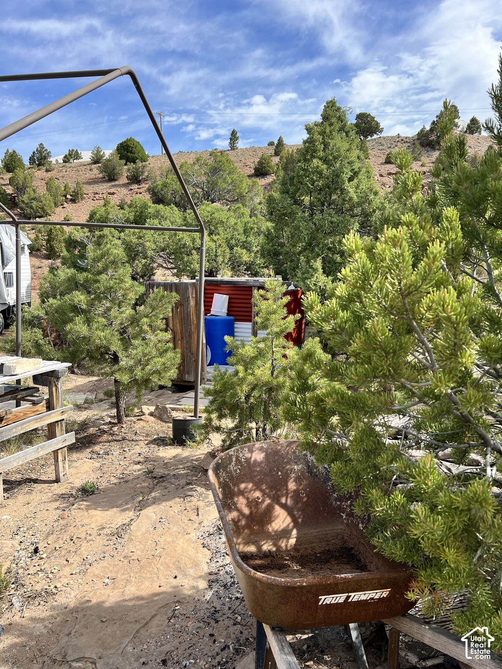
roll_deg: +1.2
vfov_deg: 67.3
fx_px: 503
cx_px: 251
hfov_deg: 53.1
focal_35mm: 26
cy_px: 334
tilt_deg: -9.4
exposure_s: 1/2252
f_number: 1.5
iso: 50
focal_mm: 5.7
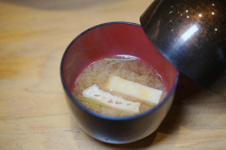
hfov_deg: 27.0
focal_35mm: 75
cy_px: 75
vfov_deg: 18.2
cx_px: 113
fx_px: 471
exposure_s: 1/80
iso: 250
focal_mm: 75
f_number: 4
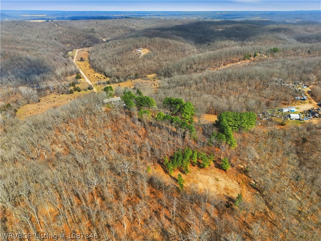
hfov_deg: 71.6
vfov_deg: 56.8
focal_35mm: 24
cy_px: 120
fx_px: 223
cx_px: 160
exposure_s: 1/3000
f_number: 1.7
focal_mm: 6.7
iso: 160
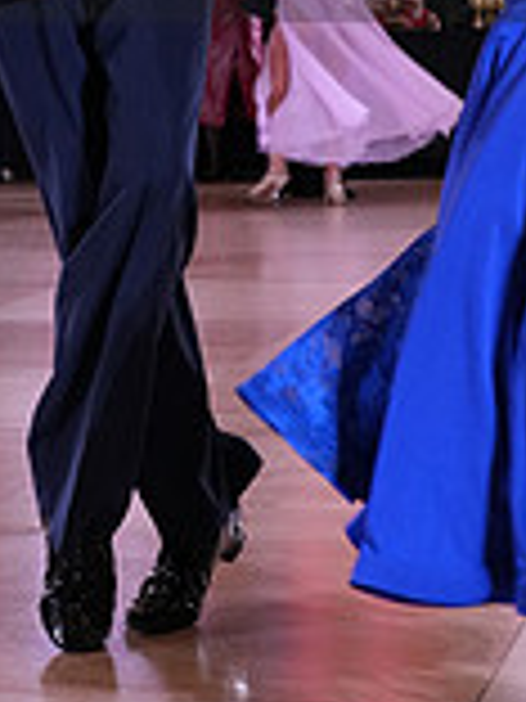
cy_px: -126
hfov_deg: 11.9
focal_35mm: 125
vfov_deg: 15.2
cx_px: 200
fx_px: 2533
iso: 2500
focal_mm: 35
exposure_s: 1/250
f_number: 5
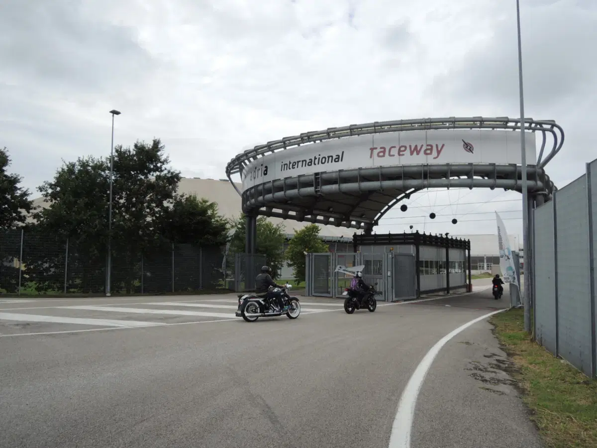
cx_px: 298
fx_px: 414
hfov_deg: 71.6
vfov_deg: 56.8
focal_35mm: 24
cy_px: 224
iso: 100
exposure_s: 1/1250
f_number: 2.8
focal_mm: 4.3
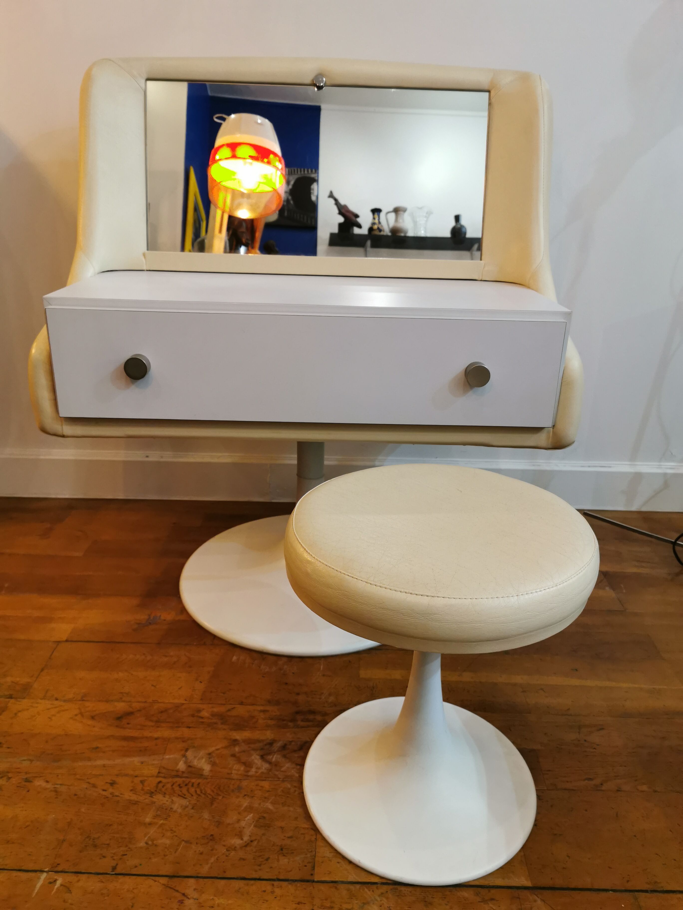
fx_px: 710
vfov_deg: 65.3
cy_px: 455
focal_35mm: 27
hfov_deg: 51.4
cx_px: 342
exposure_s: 1/100
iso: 200
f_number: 1.6
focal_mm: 5.56
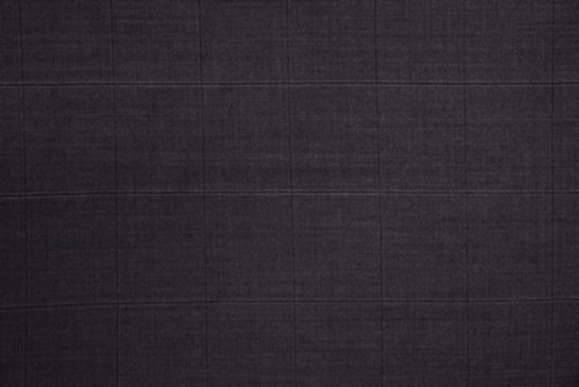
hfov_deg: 21.5
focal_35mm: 95
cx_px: 290
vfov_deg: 14.4
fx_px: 1528
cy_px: 194
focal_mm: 95
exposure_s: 1/30
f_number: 11
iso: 2000
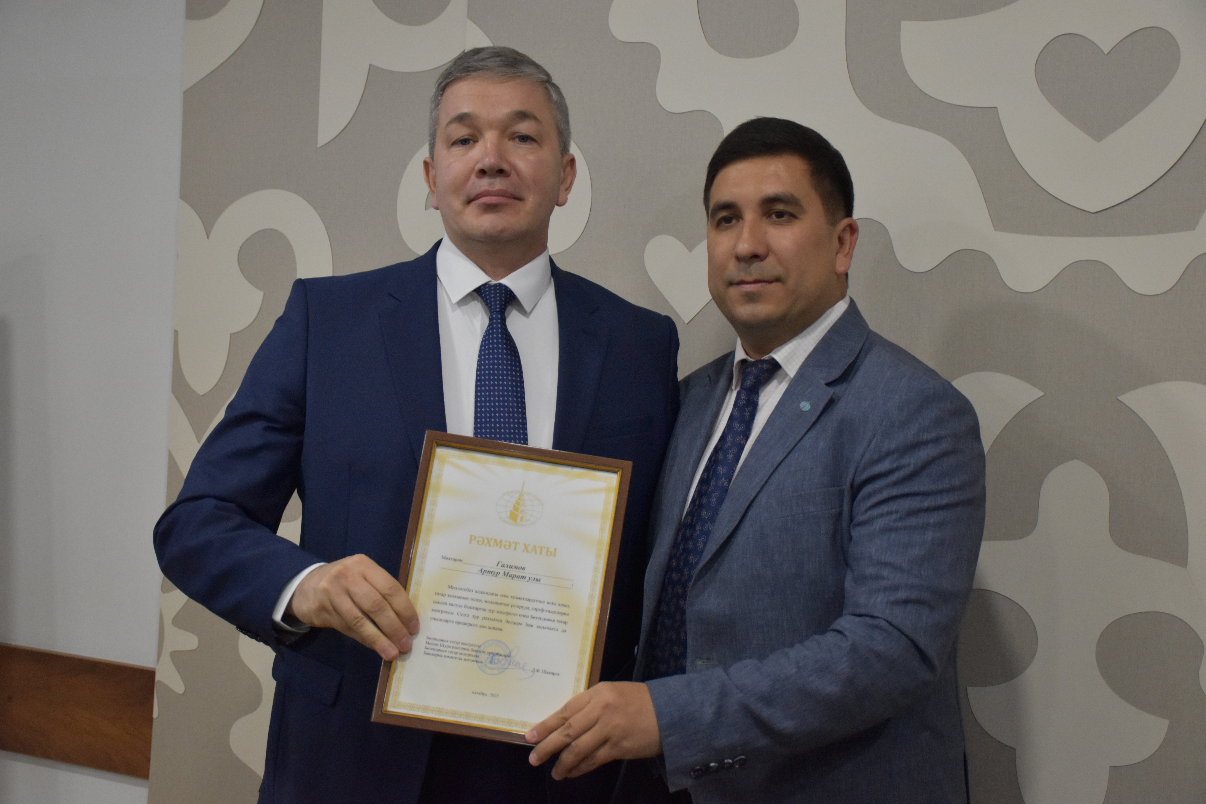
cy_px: 402
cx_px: 603
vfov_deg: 26.5
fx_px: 1708
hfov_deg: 38.9
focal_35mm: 51
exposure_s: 1/125
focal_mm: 34
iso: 1800
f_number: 4.2
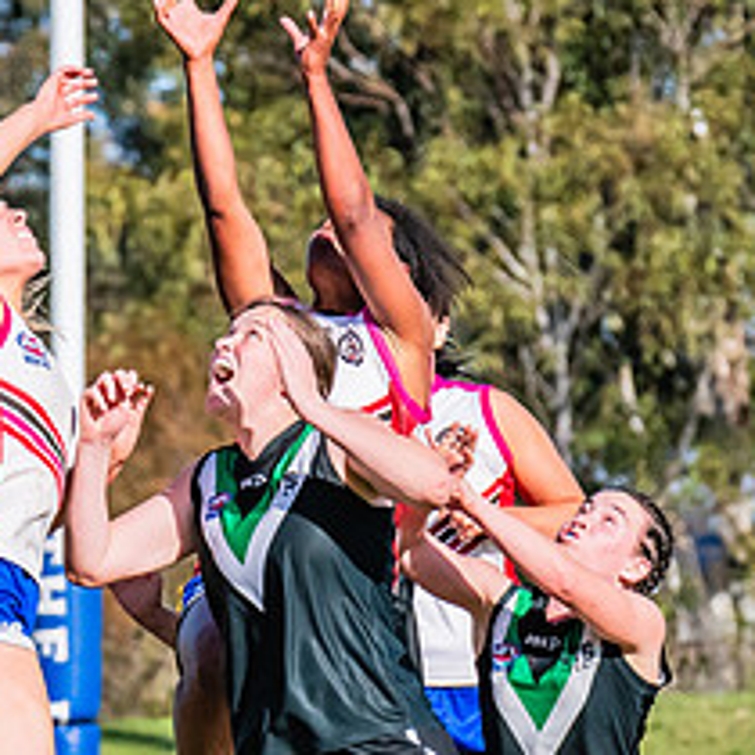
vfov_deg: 1.6
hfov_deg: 1.6
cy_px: 527
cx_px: -124
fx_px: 27292
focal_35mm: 1106
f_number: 11
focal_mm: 290
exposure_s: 1/1600
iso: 800
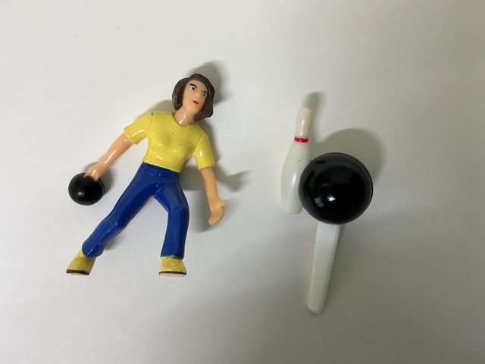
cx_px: 242
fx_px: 406
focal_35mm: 29
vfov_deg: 48.2
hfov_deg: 61.7
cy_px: 182
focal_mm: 3
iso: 125
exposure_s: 1/60
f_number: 1.8
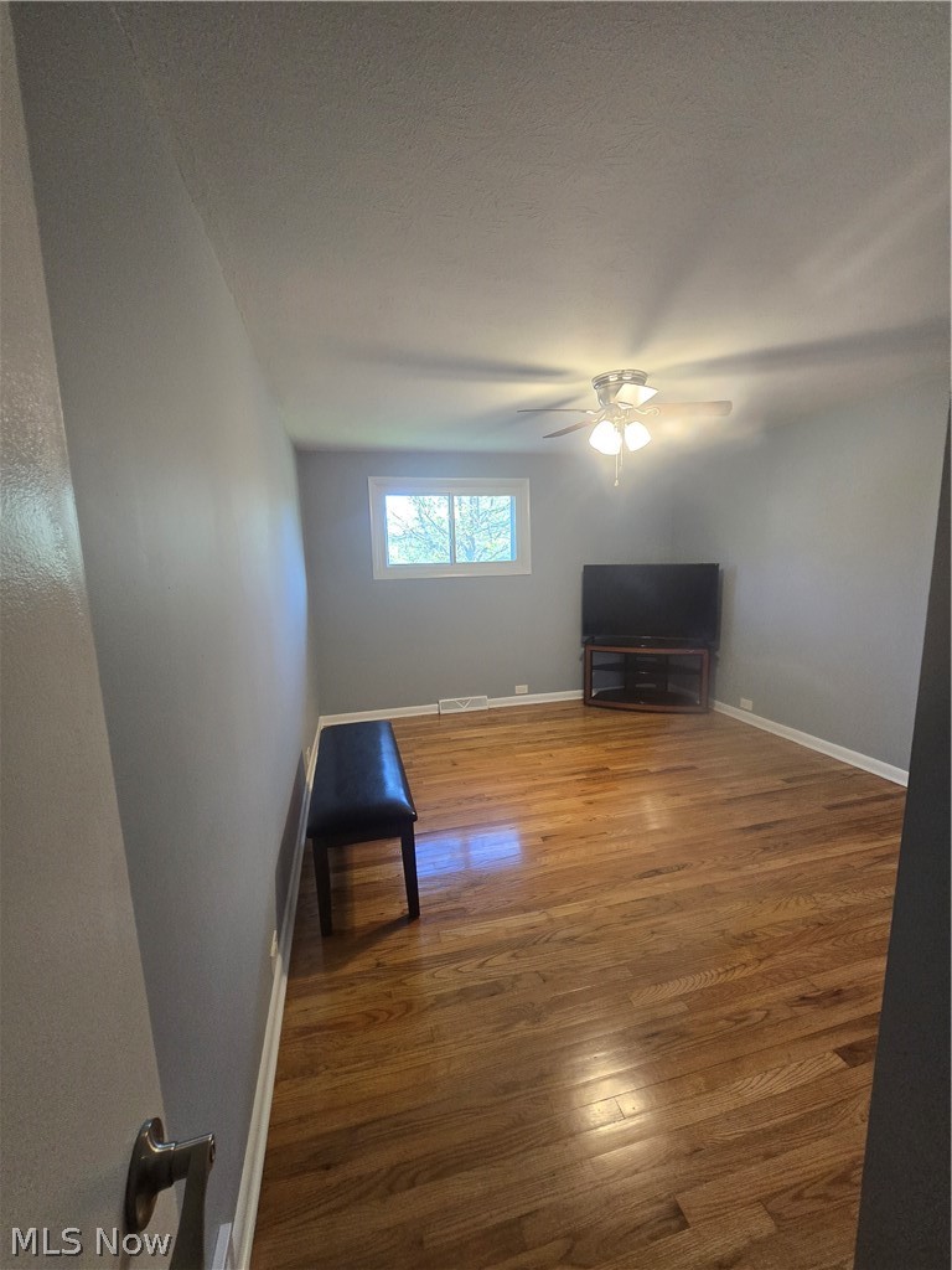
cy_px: 635
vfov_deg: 106.2
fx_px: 477
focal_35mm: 13
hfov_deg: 89.9
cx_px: 476
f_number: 2.2
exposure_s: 1/60
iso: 320
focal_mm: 2.2
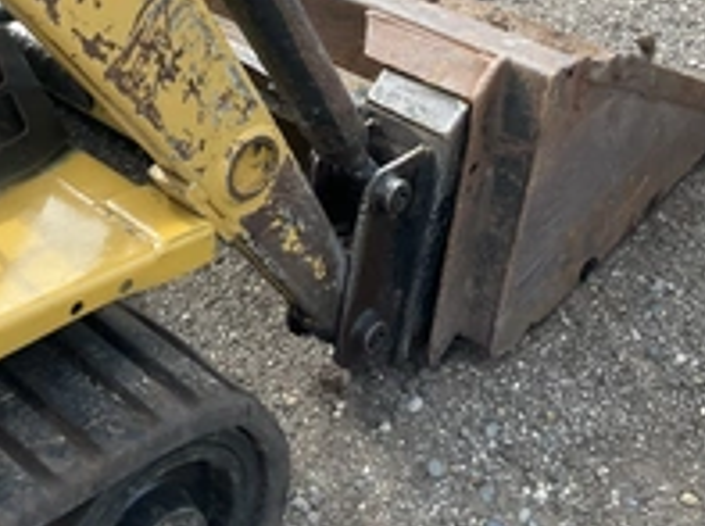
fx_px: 1199
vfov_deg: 24.4
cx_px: 304
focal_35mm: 59
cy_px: 111
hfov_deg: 32.7
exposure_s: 1/370
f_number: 1.8
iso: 25
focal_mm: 3
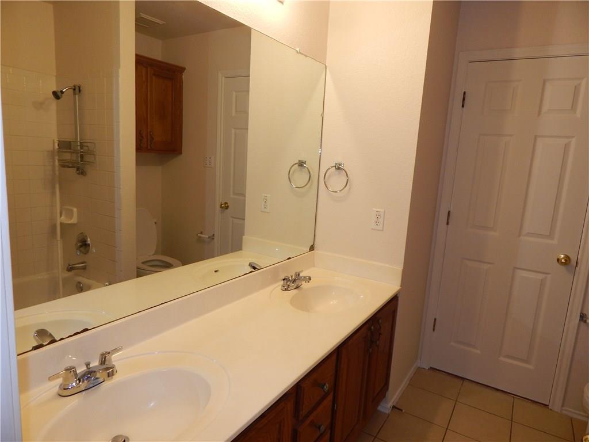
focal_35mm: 22
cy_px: 221
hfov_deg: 76.4
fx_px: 374
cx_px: 294
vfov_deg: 61.1
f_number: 3
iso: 140
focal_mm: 4
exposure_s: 1/30
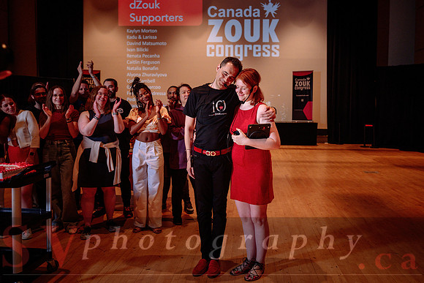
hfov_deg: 58.1
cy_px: 127
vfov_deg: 40.7
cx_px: 234
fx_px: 381
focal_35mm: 32
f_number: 3.2
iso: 1600
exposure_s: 1/160
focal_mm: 28
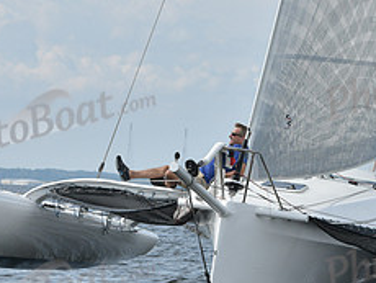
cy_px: 186
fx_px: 3164
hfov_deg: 6.8
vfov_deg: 5.1
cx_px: 242
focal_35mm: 291
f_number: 9
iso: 320
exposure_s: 1/1250
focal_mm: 120
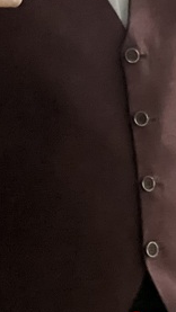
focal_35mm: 212
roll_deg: -2.9
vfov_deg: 10.0
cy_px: -55
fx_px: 1757
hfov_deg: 5.7
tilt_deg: -2.2
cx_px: 5
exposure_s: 1/14
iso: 1250
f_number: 2.8
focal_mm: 9
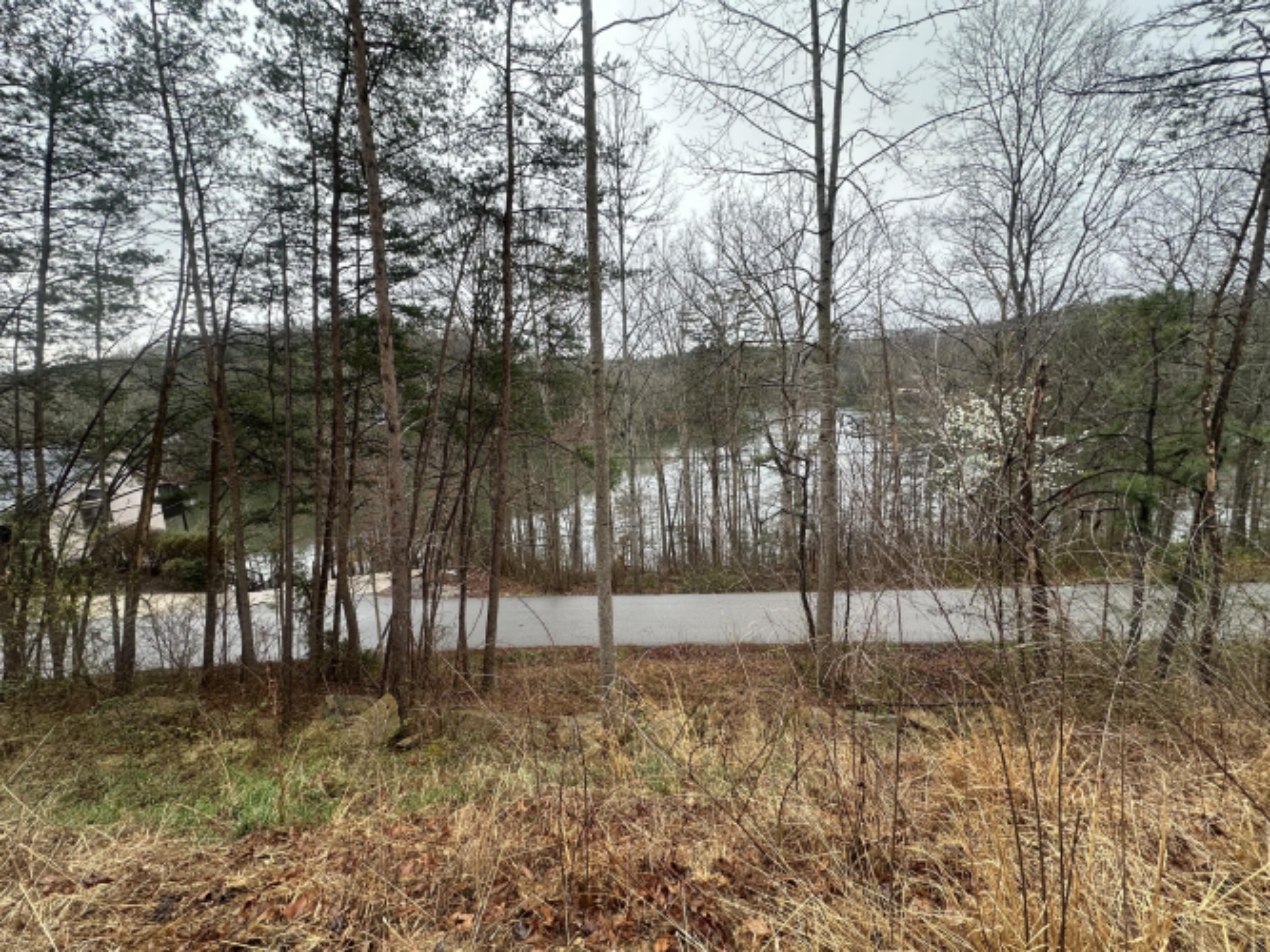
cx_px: 635
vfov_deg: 85.7
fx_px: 514
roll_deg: +4.9
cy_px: 476
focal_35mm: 14
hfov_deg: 102.1
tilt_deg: -10.8
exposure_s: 1/197
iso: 40
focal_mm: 2.22
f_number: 2.2
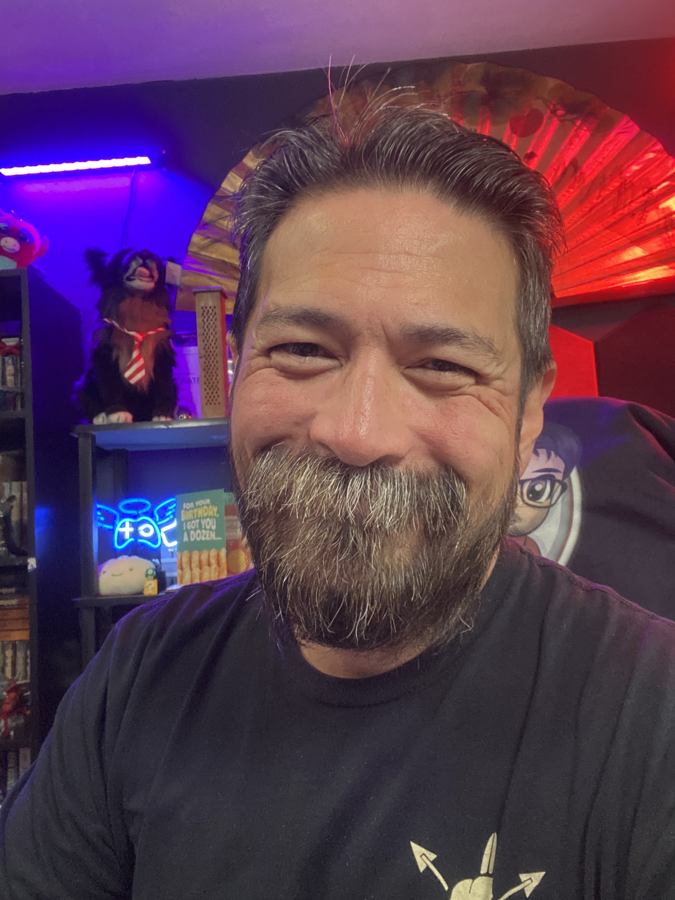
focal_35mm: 30
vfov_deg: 60.0
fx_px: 780
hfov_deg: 46.8
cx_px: 338
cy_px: 450
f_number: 2.2
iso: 320
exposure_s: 1/30
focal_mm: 2.71
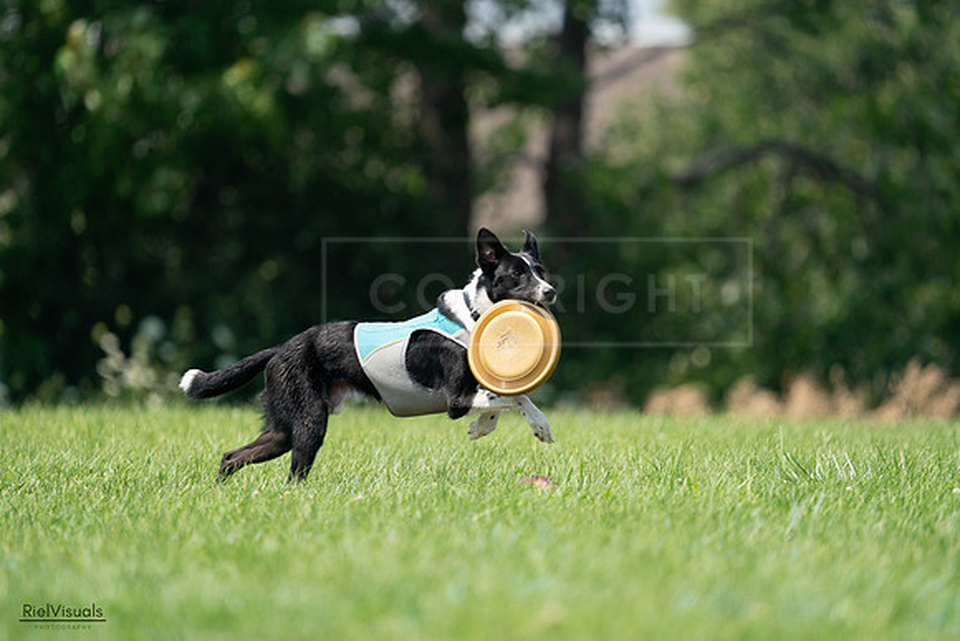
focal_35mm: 600
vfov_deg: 2.3
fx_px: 16003
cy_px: 320
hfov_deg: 3.4
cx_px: 480
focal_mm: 600
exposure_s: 1/4000
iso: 1600
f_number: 6.3
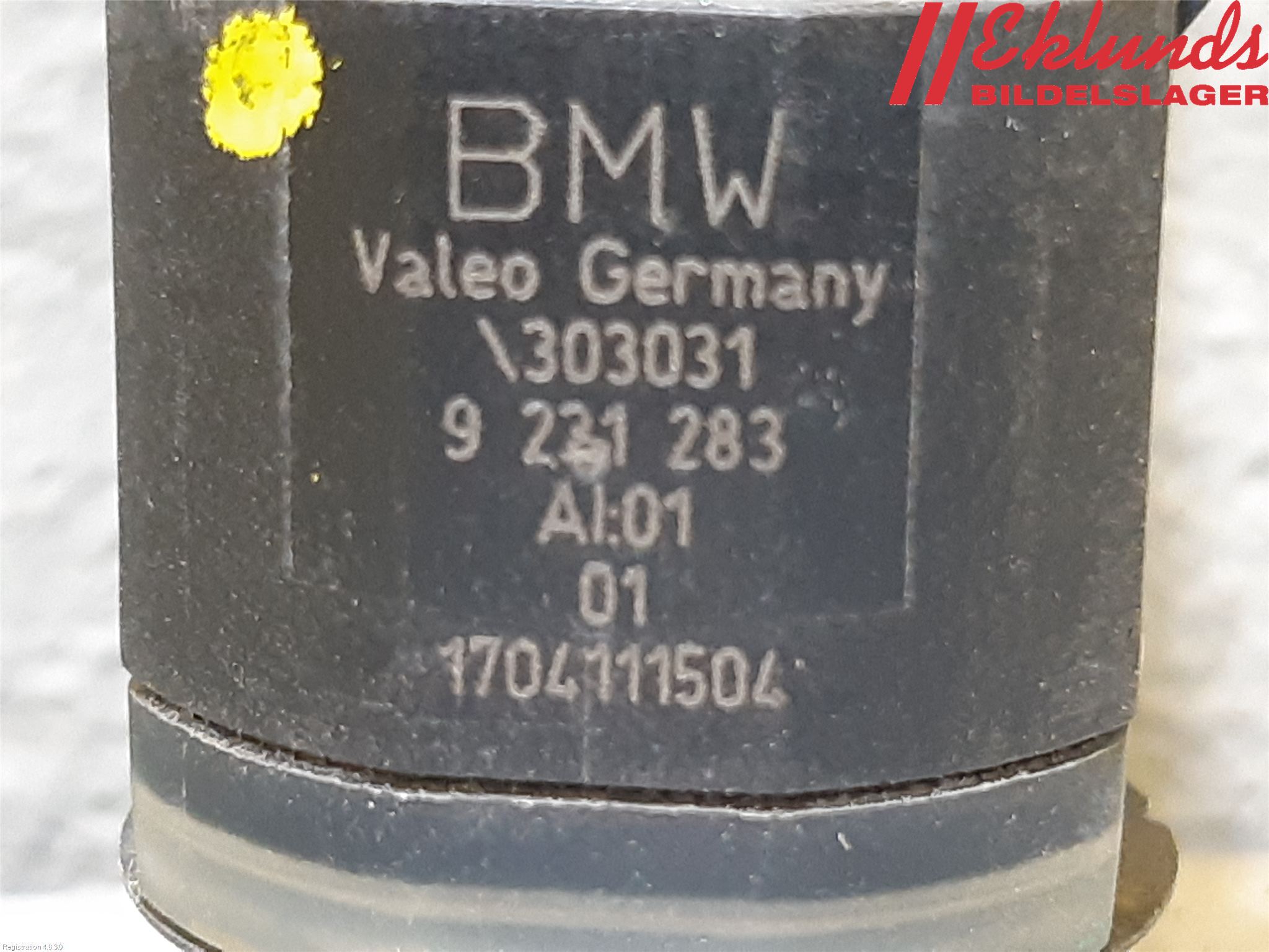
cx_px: 634
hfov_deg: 67.3
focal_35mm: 26
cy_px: 476
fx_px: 953
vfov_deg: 53.1
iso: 200
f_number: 1.7
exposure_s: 1/33
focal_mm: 3.93
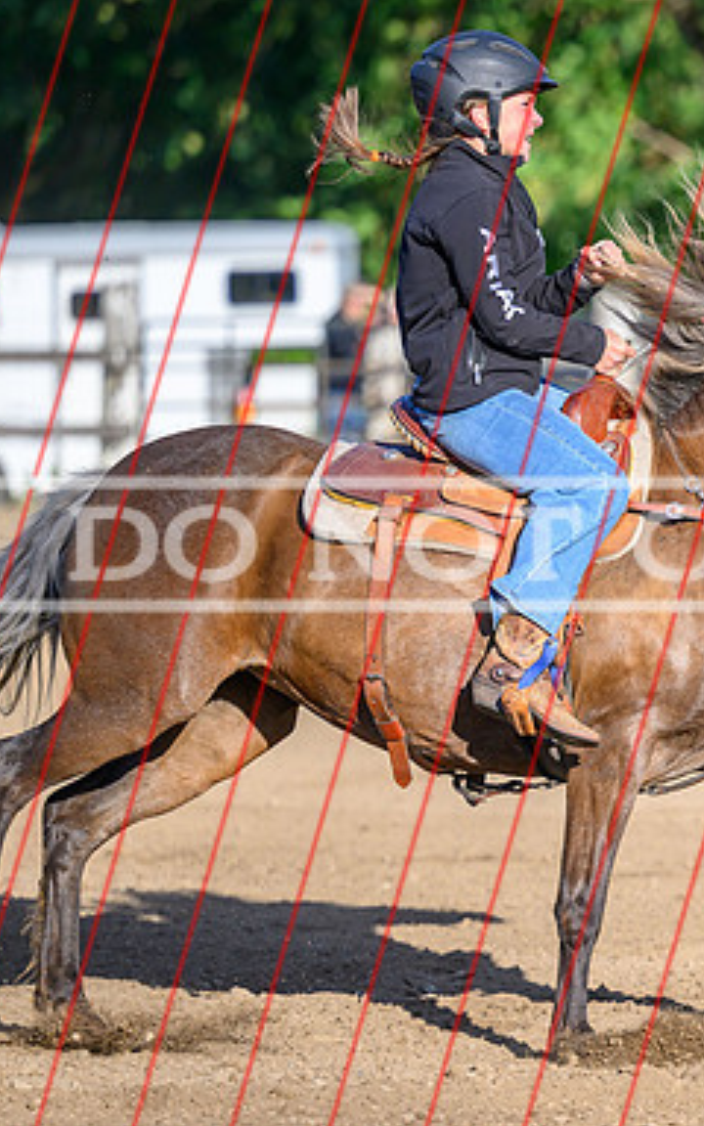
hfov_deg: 4.6
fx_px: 8749
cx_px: 683
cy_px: 575
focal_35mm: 285
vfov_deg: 7.4
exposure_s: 1/2500
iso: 280
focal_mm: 140
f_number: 2.8
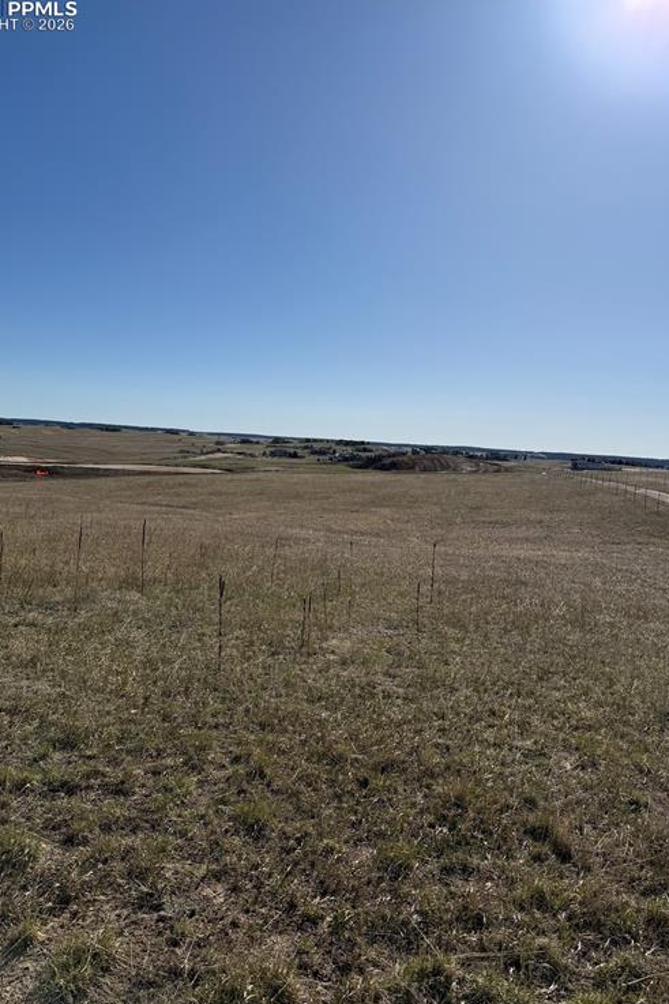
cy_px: 511
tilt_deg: -5.9
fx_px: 725
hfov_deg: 49.5
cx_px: 315
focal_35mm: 26
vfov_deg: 69.4
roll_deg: -4.1
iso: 80
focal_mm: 6.76
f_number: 1.78
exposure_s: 1/10309
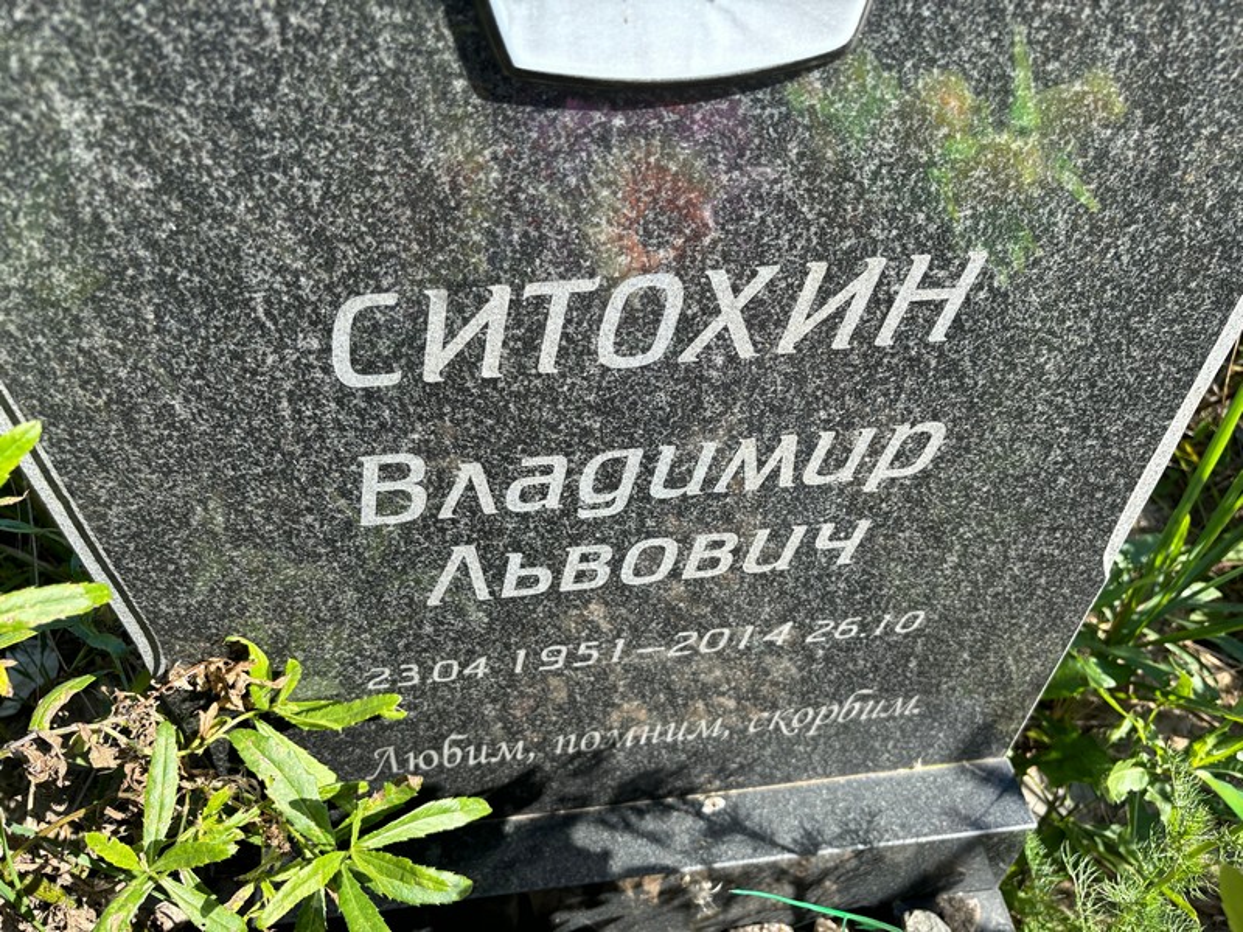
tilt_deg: -47.2
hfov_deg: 67.3
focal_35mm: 26
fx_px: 934
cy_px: 466
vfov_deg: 53.1
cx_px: 622
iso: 50
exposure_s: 1/858
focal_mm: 5.96
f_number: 1.6
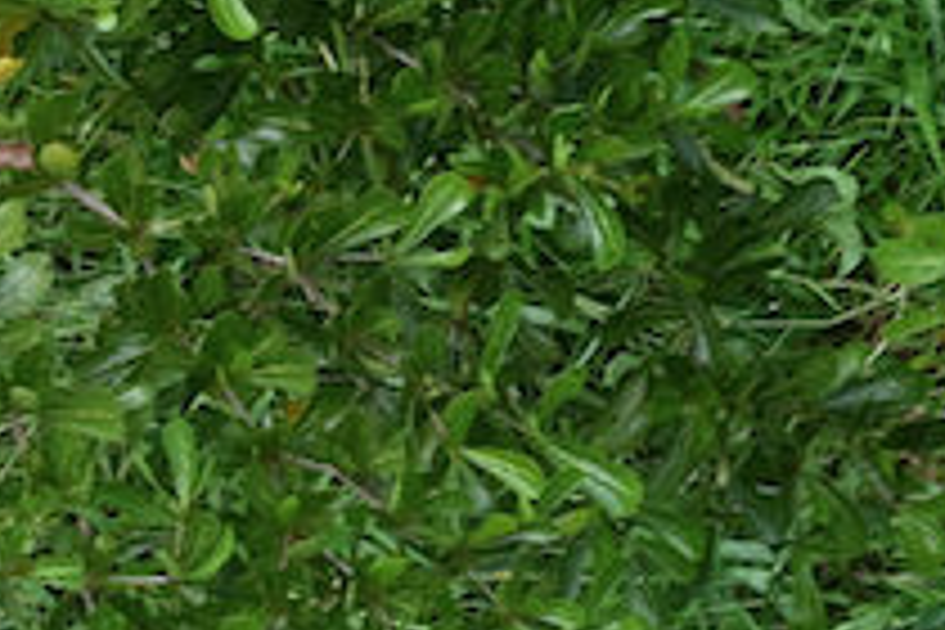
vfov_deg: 3.2
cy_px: -1148
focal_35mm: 426
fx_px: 11182
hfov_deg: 4.7
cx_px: -1404
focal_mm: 70
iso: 450
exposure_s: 1/80
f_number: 13
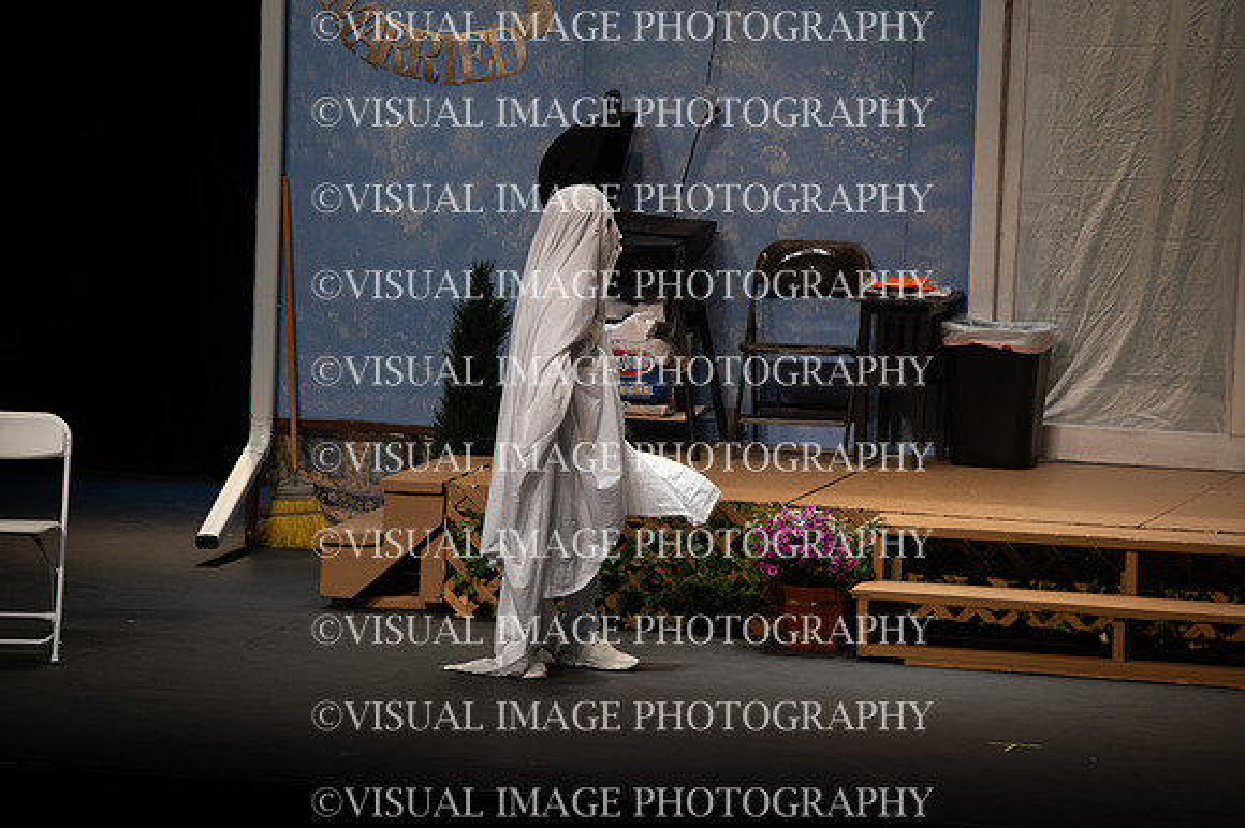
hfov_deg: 6.4
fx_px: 11060
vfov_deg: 4.3
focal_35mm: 320
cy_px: 414
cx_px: 622
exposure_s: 1/200
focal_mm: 320
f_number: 6.3
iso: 800
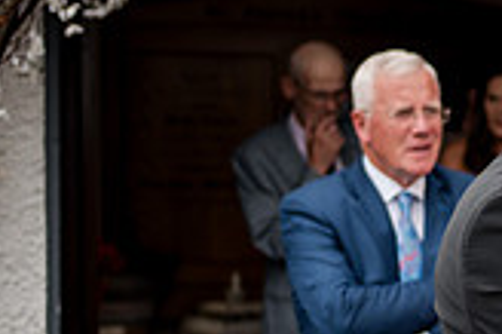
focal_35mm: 124
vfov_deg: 11.0
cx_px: 713
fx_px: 1727
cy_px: 265
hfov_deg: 15.5
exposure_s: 1/1000
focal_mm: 35
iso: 100
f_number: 1.8
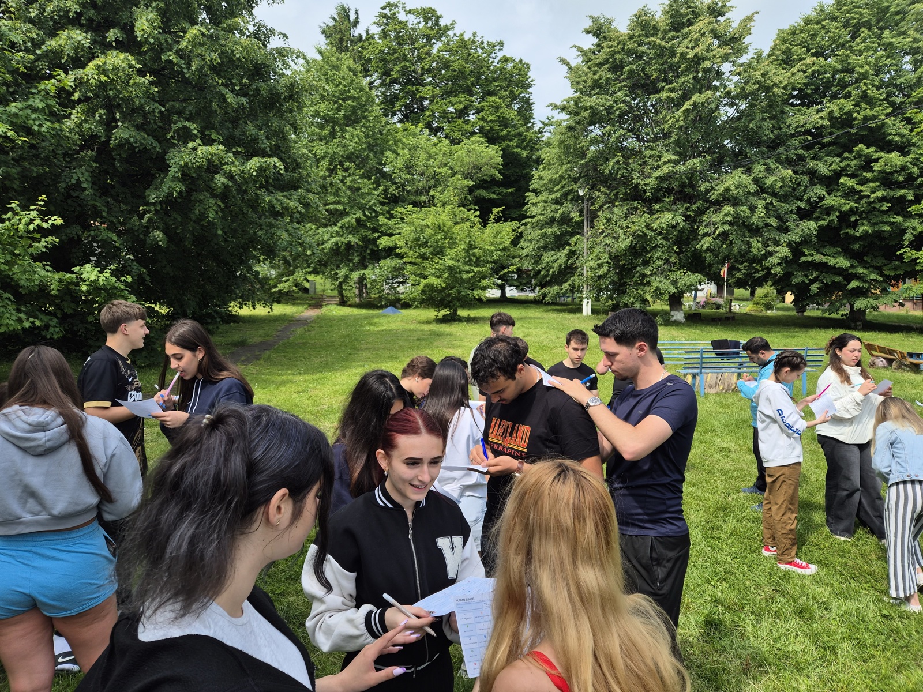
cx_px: 462
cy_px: 346
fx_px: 613
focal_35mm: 23
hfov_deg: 73.9
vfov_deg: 58.9
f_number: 1.8
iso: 25
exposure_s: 1/1392
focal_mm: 5.4
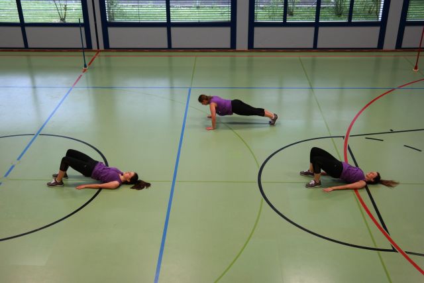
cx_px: 212
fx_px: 483
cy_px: 142
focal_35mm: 41
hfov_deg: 47.4
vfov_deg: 32.6
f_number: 4
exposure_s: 1/50
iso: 400
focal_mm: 27
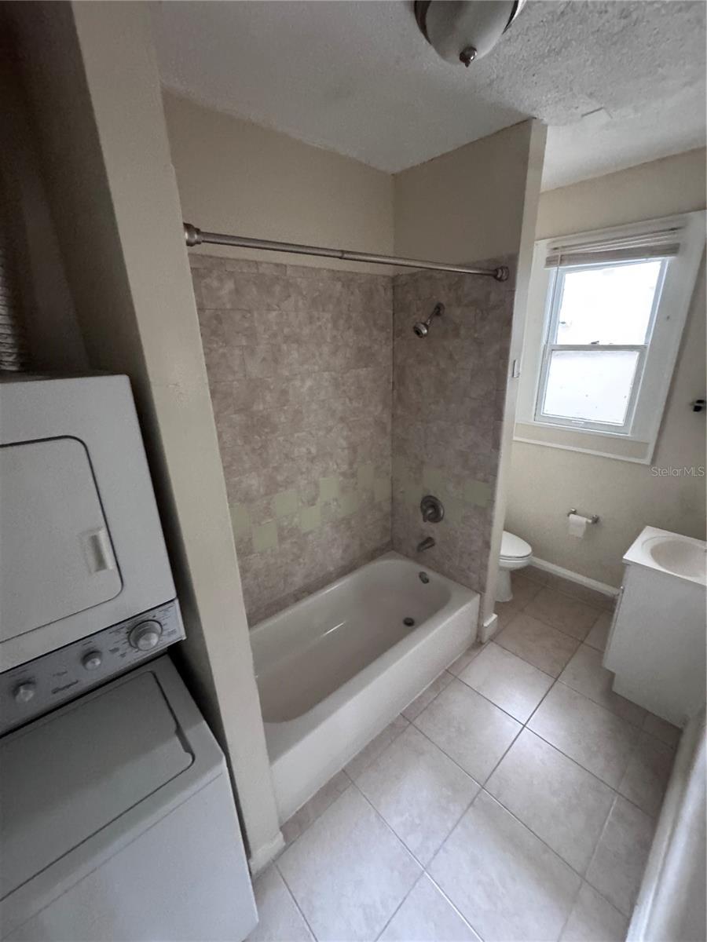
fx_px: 381
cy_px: 471
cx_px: 354
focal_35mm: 14
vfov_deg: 102.1
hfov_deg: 85.7
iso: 1000
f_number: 2.2
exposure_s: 1/60
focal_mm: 2.22
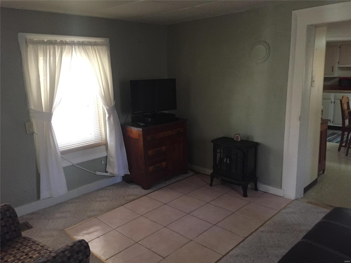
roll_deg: +2.4
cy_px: 132
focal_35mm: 29
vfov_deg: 48.2
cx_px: 176
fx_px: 294
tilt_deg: -11.2
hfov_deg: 61.7
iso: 250
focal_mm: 4.15
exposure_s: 1/30
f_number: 2.2
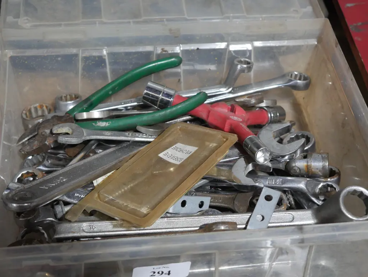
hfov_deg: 31.2
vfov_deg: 23.7
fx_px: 659
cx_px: 184
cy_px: 138
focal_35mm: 62
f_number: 5.4
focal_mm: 31
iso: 1600
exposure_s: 1/80
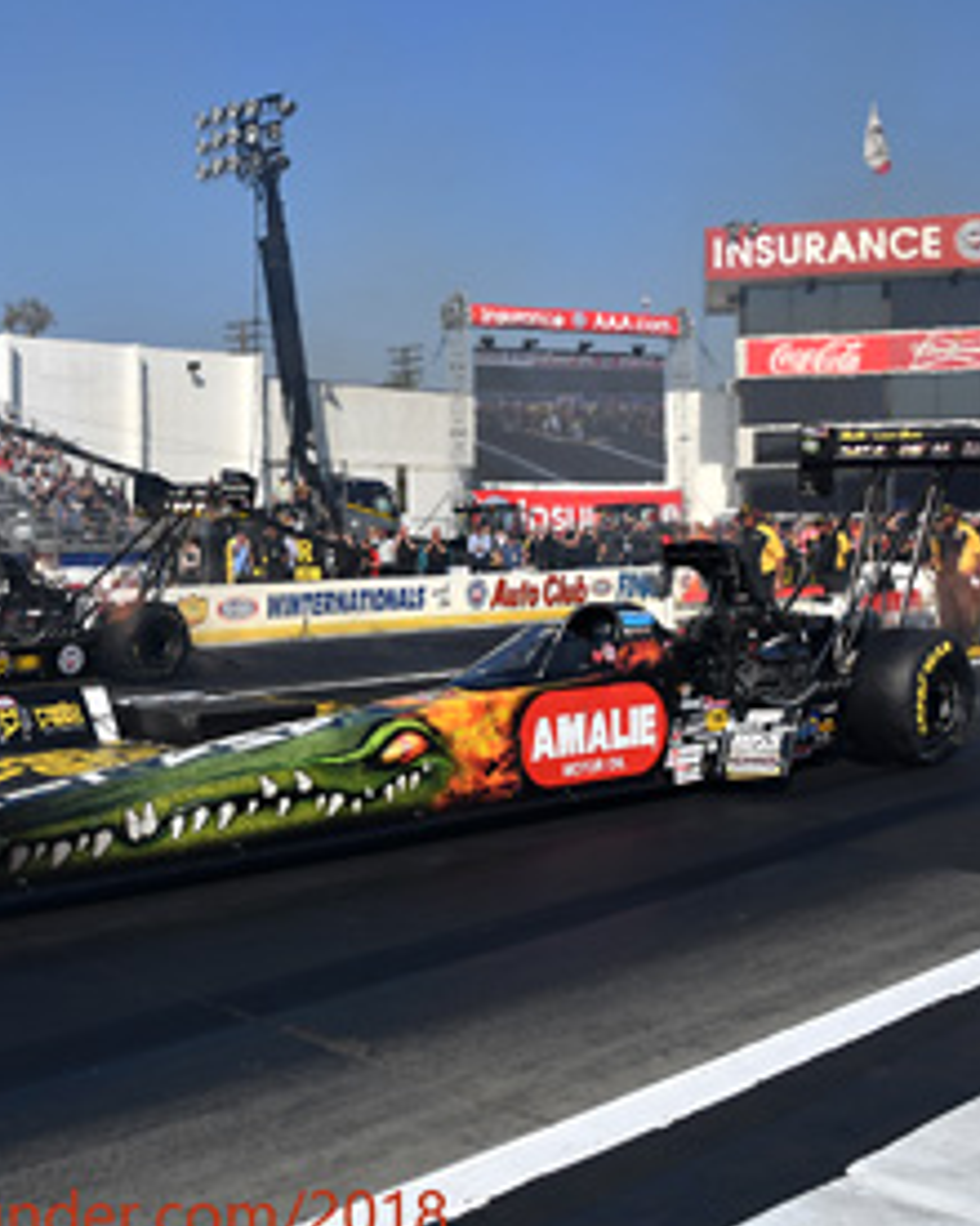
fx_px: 1486
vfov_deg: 44.7
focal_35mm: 41
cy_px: 548
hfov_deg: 35.5
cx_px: 214
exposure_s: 1/2000
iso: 160
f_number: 5.6
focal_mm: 16
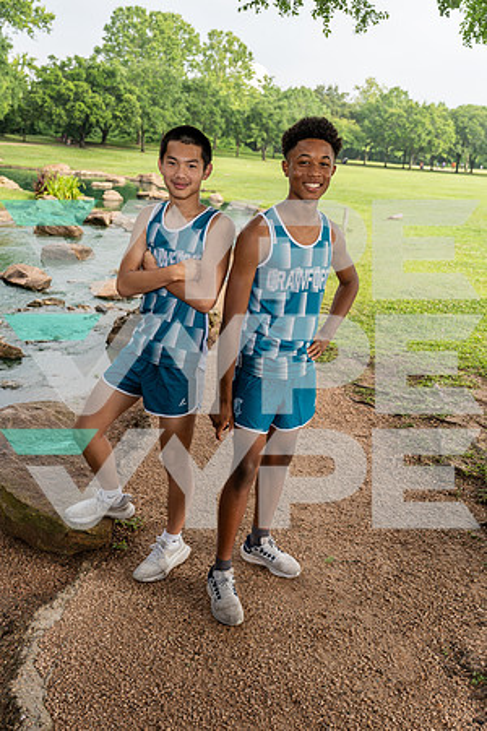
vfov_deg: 55.8
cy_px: 366
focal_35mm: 34
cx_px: 244
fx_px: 690
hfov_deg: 38.9
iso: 125
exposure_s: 1/250
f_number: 4
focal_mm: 34
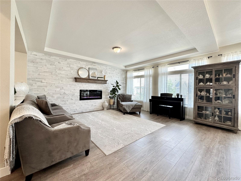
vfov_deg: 85.7
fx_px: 97
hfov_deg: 102.1
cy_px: 90
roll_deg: -0.9
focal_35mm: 14
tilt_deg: +0.3
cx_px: 120
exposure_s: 1/120
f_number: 2.2
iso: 100
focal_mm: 2.22
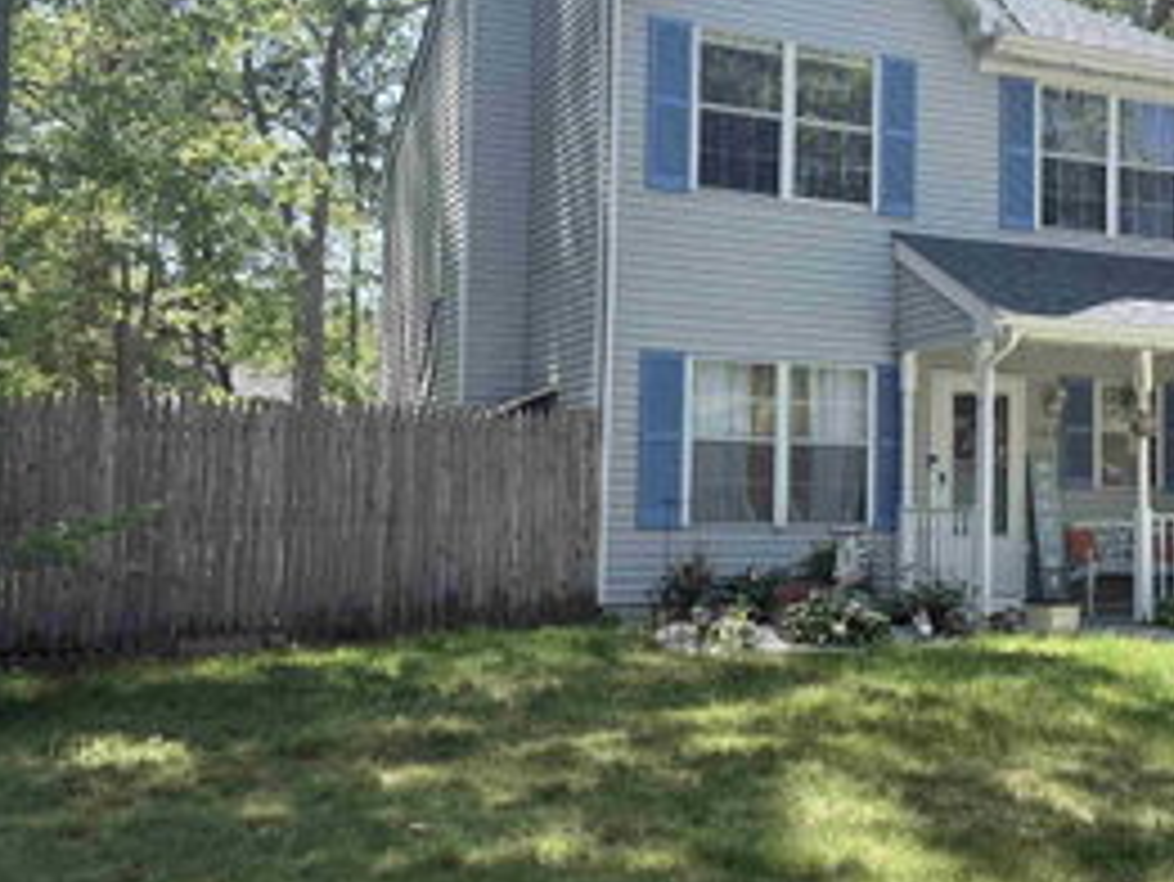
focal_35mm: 47
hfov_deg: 39.3
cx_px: 891
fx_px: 1595
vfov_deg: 30.8
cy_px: 360
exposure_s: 1/1618
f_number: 1.78
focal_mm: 6.76
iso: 100
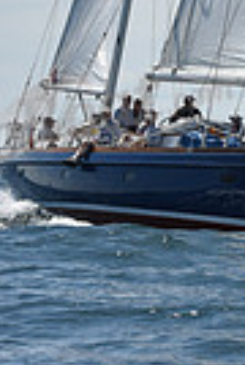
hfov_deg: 3.7
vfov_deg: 5.4
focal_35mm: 371
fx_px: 3768
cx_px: 374
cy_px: -327
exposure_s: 1/1600
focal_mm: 86
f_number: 8
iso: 250
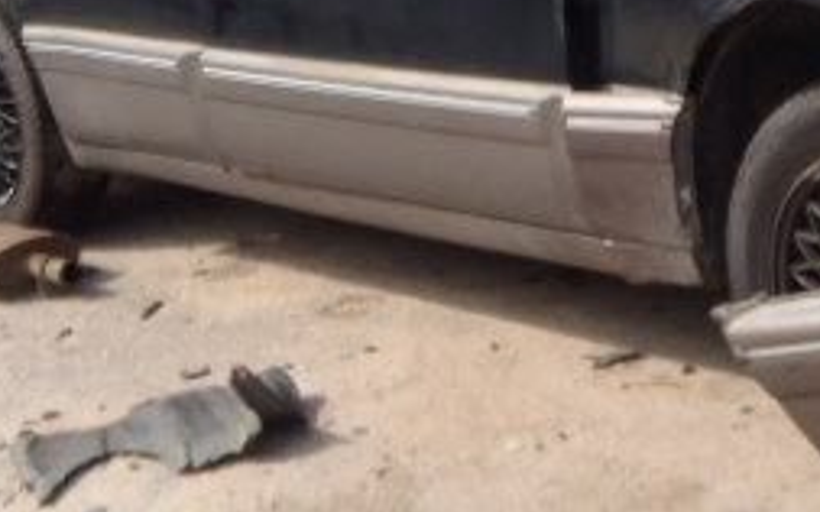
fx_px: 1676
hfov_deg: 26.5
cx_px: 755
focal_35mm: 75
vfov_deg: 17.0
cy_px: 0
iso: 80
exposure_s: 1/500
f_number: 4.5
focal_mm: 5
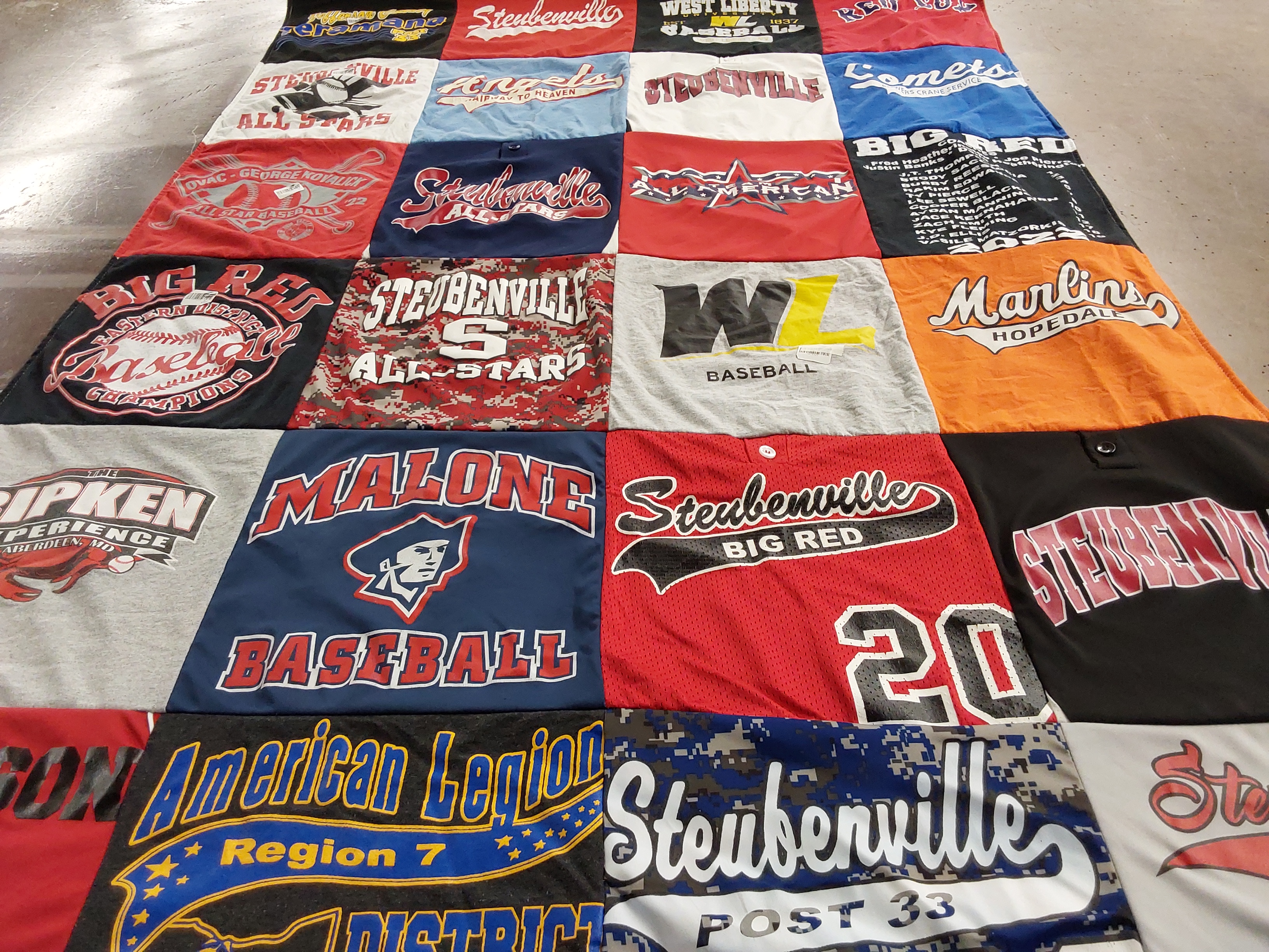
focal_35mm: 28
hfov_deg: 63.4
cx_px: 634
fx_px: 1026
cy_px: 476
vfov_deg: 49.7
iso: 125
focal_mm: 2.91
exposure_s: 1/50
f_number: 1.9
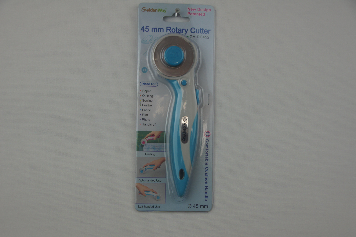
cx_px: 178
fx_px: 593
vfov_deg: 22.6
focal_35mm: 60
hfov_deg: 33.4
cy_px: 118
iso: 100
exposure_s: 1/80
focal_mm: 40
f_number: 5.6
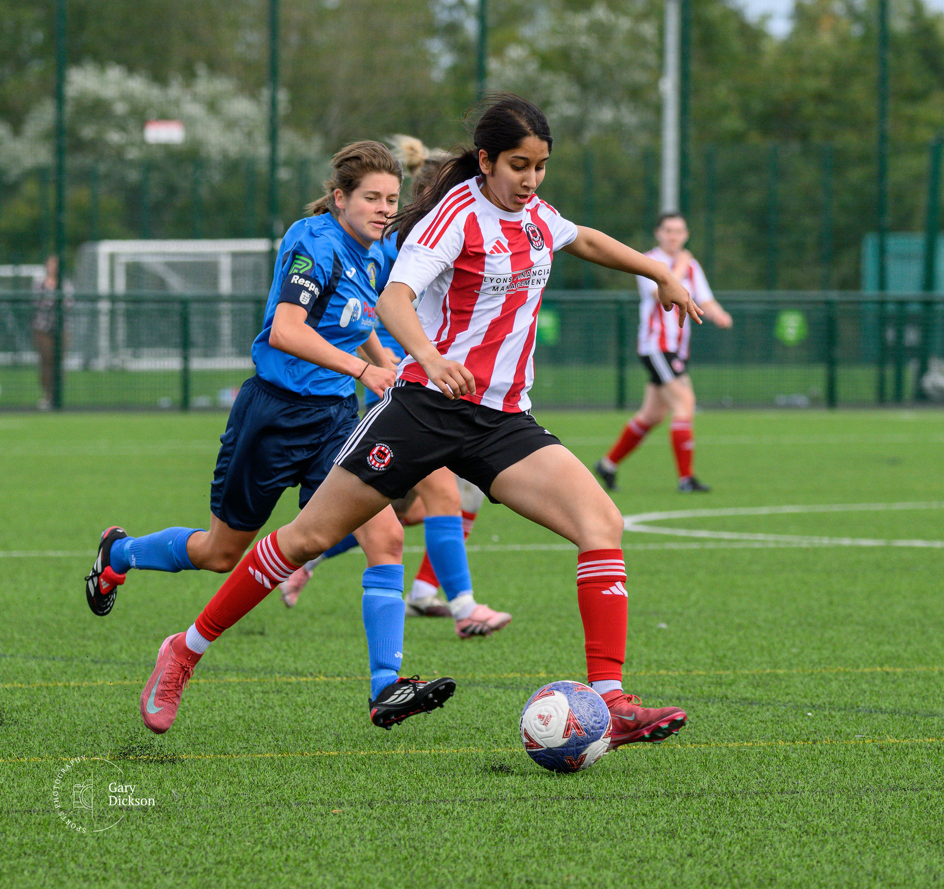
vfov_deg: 4.9
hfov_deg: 5.2
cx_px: 429
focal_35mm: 347
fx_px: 10401
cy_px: 277
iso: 560
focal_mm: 175
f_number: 4.8
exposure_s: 1/1600
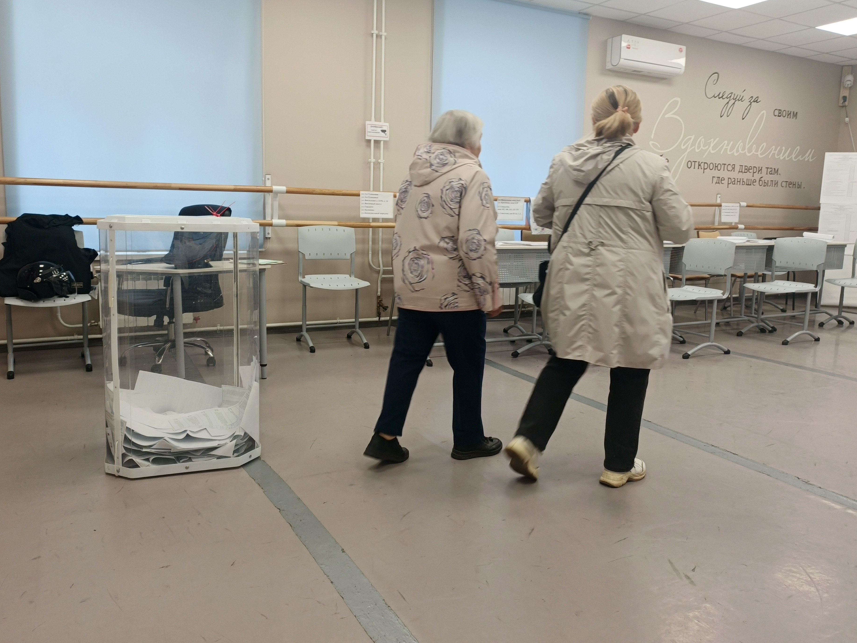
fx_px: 619
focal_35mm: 25
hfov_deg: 69.4
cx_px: 427
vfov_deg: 54.8
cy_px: 295
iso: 660
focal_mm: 5.89
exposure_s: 1/50
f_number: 1.8
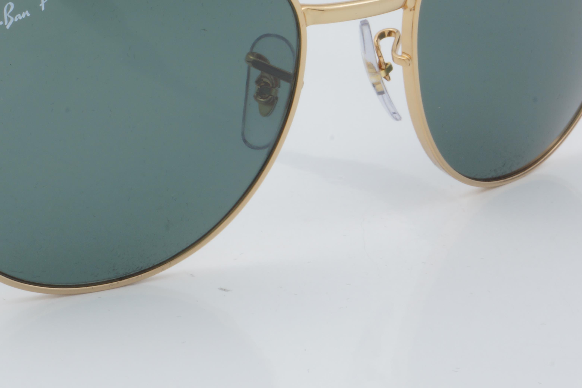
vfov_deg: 9.5
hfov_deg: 14.2
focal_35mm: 144
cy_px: 81
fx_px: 2328
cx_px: 103
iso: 100
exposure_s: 1/3
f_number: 32
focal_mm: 50
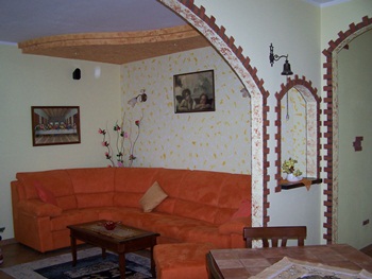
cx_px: 186
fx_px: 409
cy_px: 140
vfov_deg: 37.8
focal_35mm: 38
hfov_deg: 48.9
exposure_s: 1/60
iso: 140
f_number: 2.8
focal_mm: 6.3
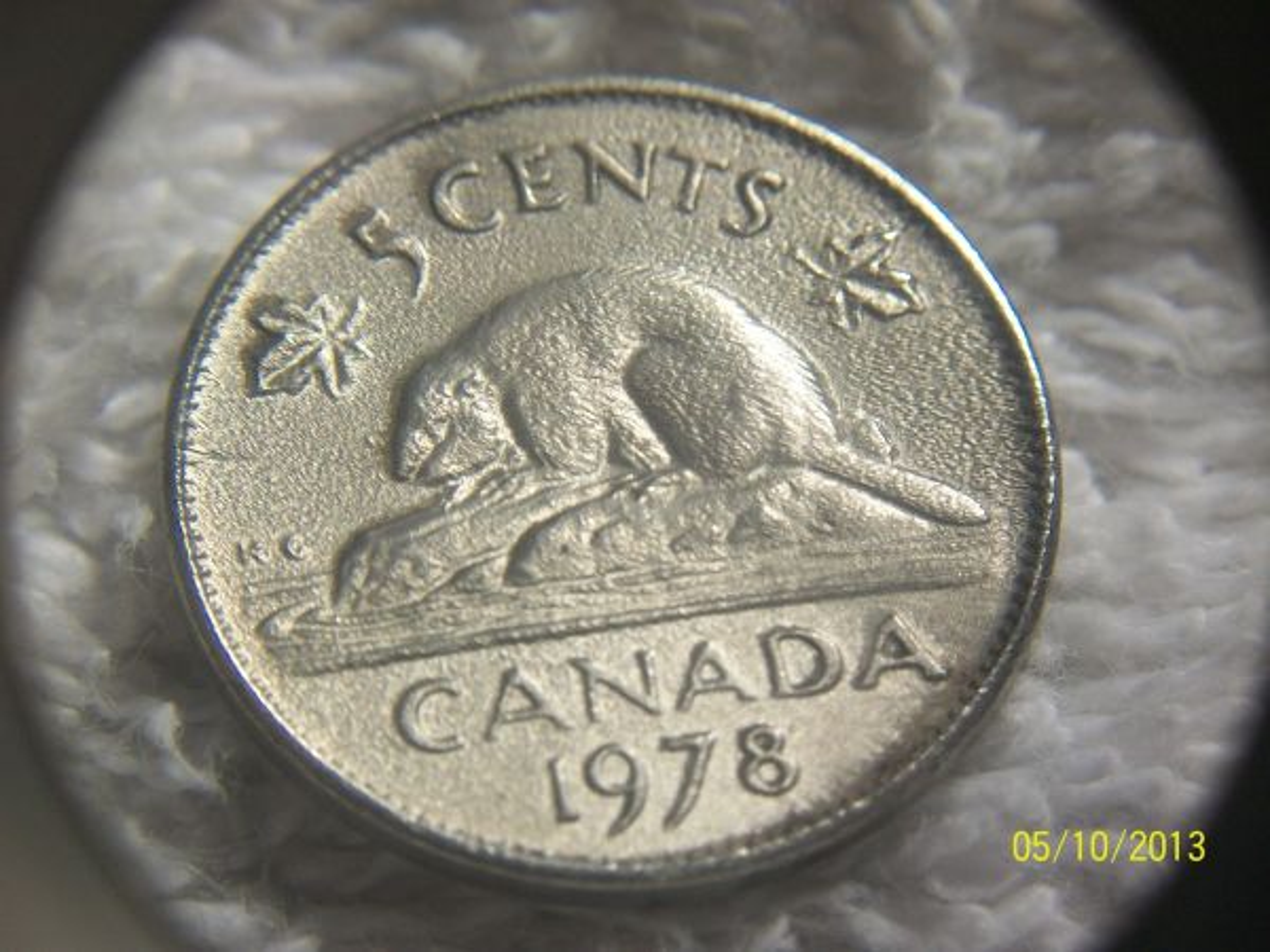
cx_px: 635
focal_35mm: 77
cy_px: 476
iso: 201
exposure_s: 1/125
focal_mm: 13.7
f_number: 4.6
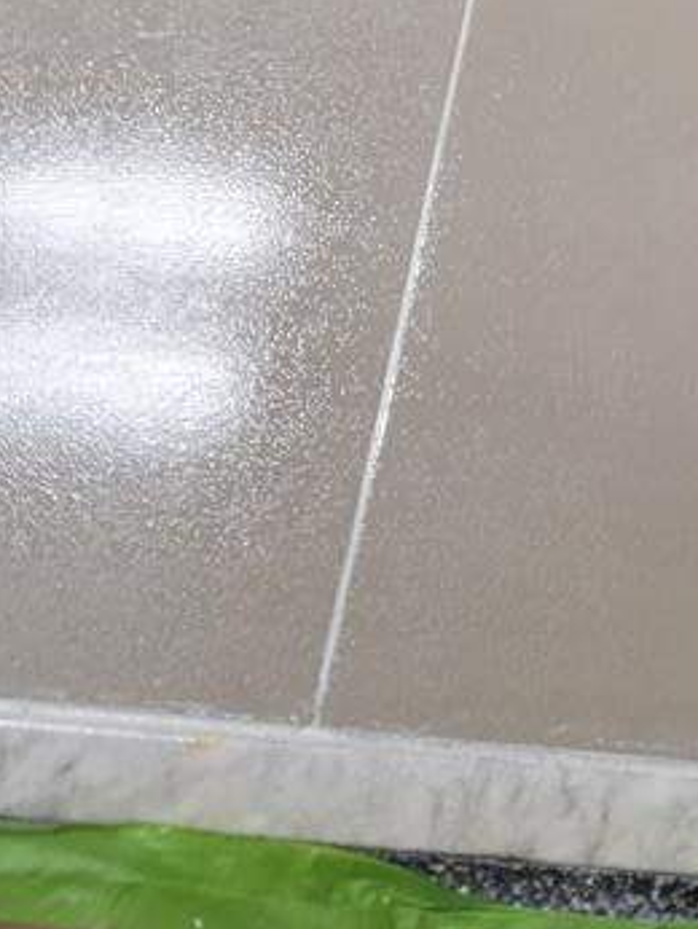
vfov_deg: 25.6
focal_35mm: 71
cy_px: -56
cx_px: 977
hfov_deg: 18.8
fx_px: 1907
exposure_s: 1/38
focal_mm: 6.7
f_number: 1.8
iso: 100
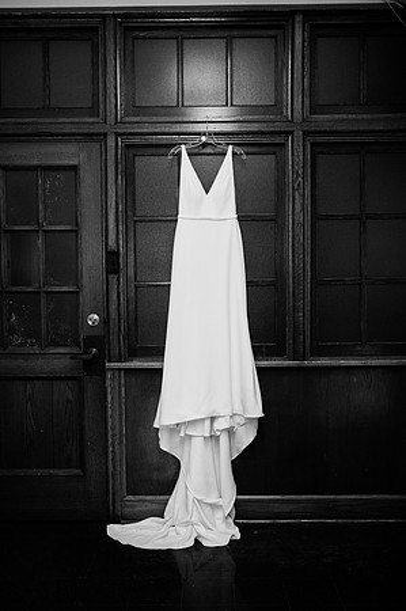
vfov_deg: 54.5
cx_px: 203
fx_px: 593
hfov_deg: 37.8
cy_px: 306
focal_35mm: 35
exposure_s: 1/250
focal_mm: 35
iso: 1600
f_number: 4
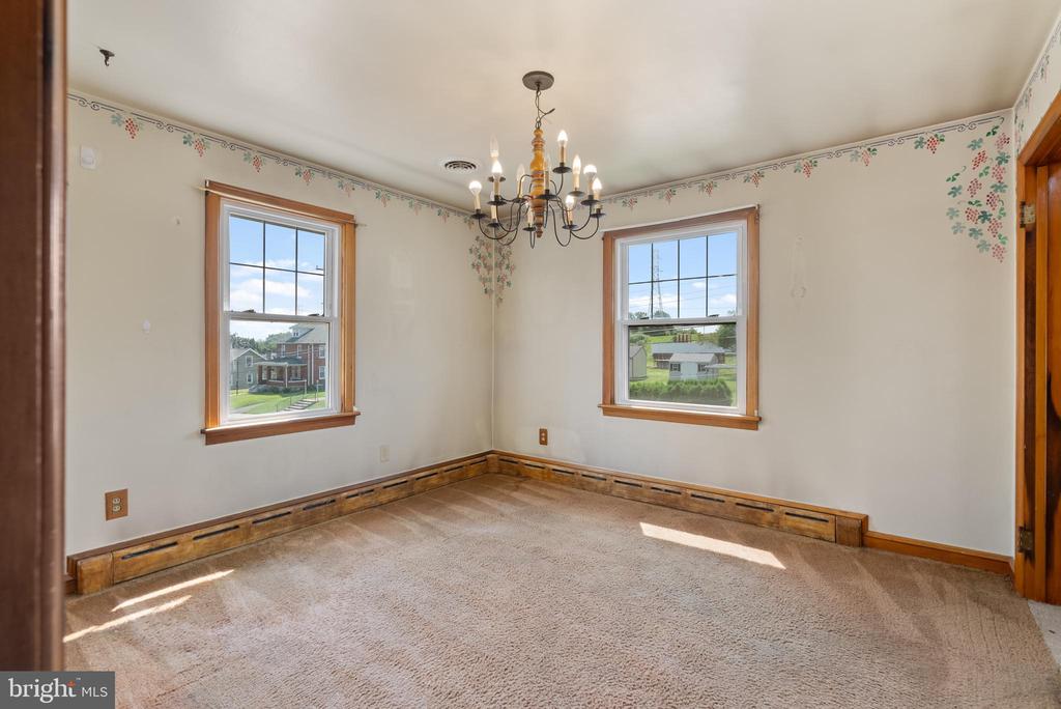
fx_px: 472
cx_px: 530
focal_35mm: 16
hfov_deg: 96.7
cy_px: 354
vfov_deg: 73.8
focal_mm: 16
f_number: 8
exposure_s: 1/13
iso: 400
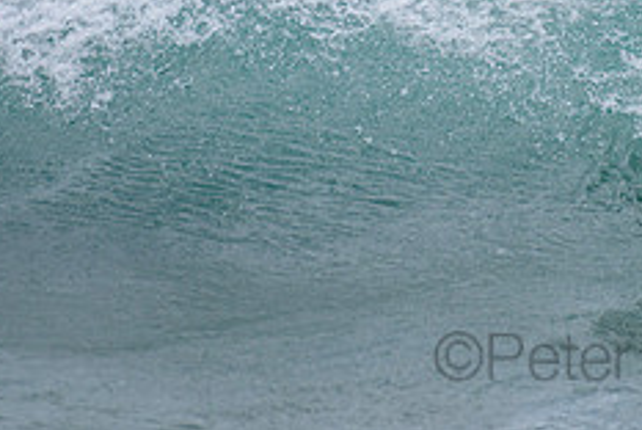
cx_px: 587
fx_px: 27230
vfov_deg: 0.9
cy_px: -220
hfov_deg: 1.4
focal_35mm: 1525
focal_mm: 500
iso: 180
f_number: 5.6
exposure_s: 1/1600
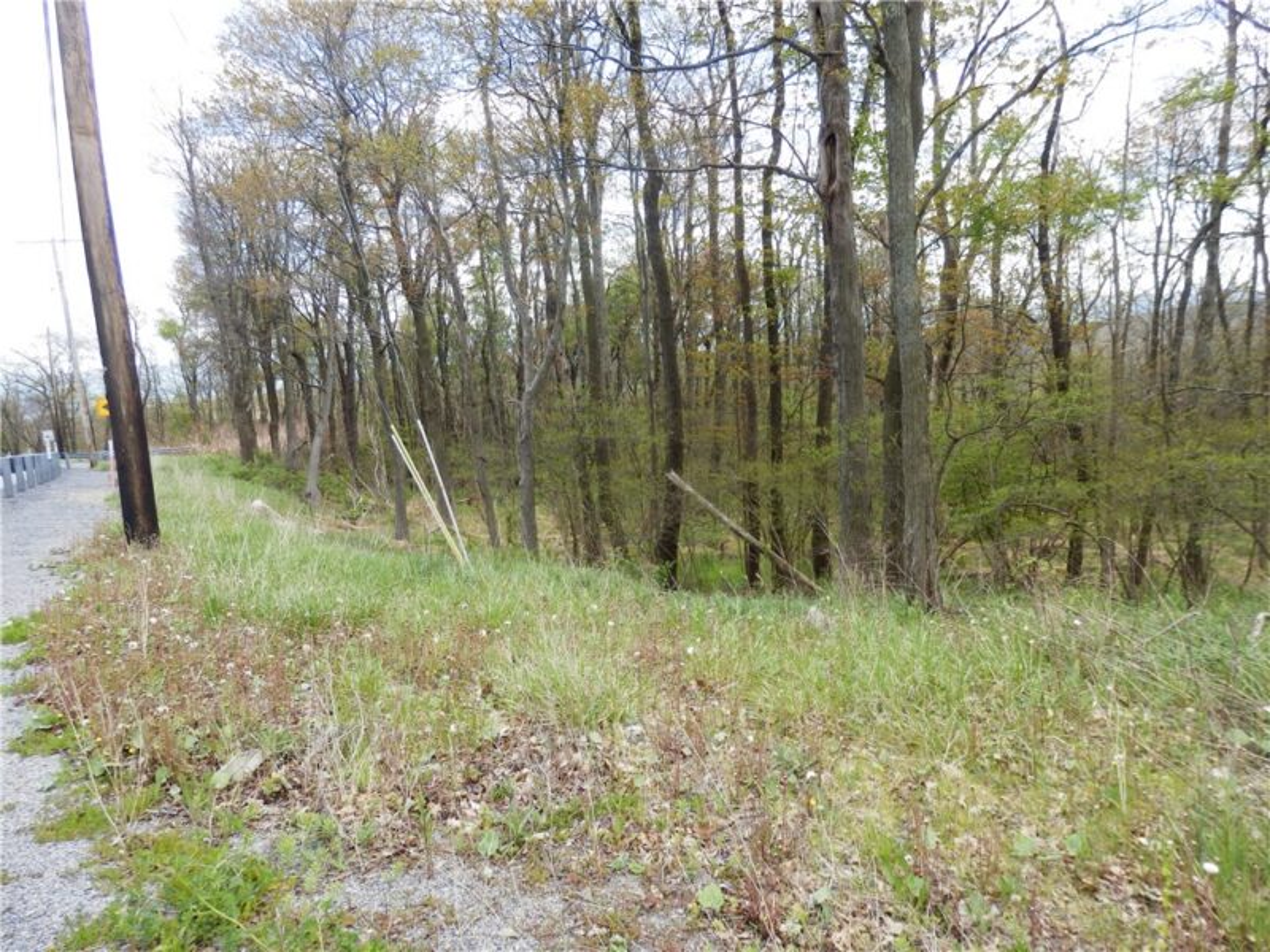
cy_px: 476
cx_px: 635
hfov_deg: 69.4
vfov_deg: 54.9
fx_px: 917
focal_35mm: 25
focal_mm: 4.5
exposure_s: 1/200
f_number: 3
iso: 80
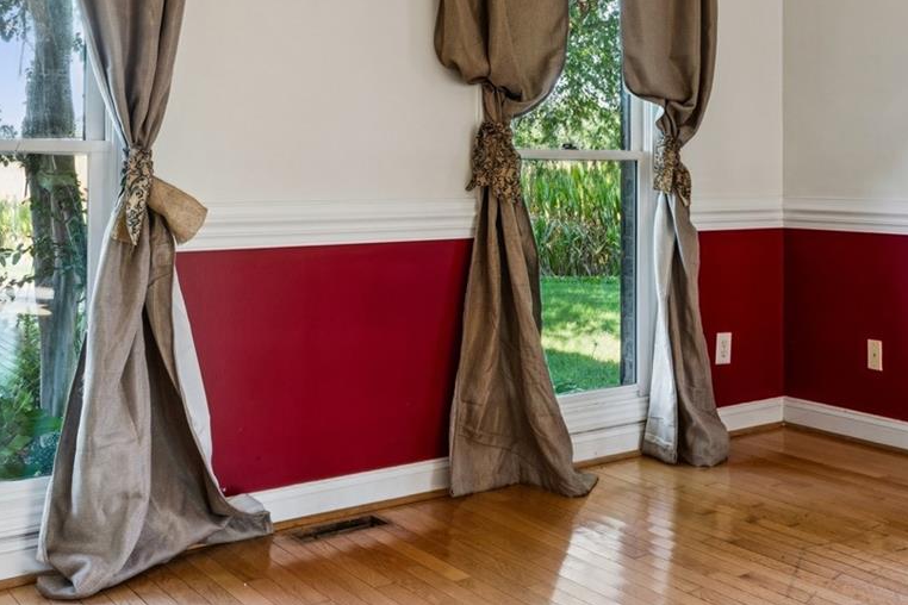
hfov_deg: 42.1
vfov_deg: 29.8
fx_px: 1125
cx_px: 721
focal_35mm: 45
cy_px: 182
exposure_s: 1/3.33
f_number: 13
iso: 200
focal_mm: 16.6
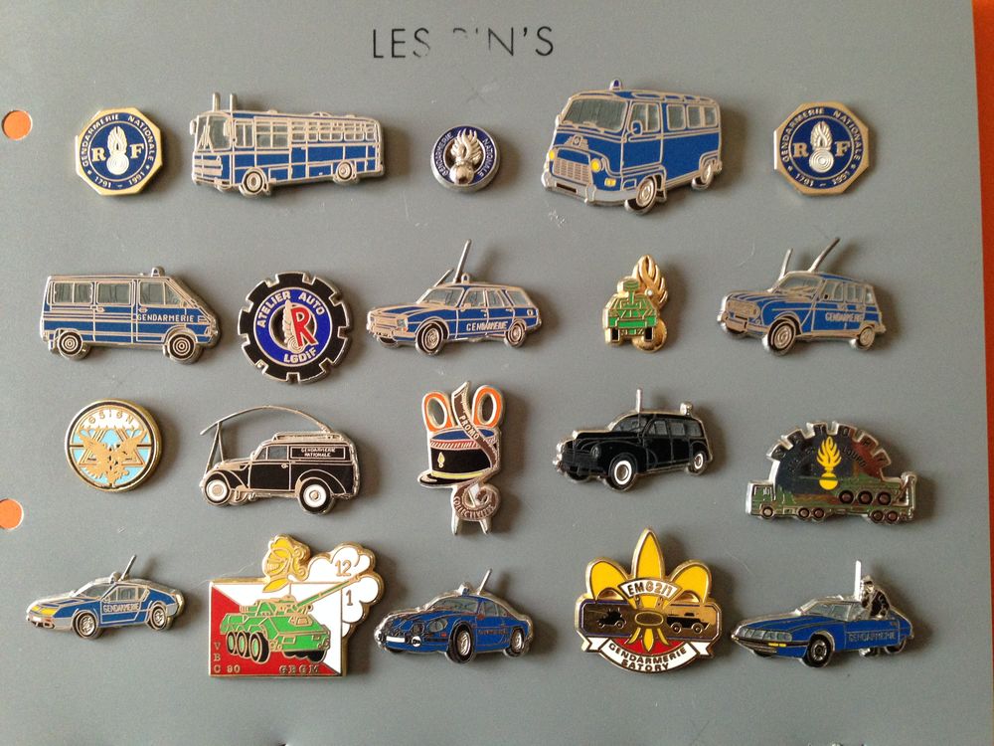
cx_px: 497
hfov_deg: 55.4
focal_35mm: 33
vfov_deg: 42.9
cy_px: 373
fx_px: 948
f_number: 2.4
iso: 250
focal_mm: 4.12
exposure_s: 1/20
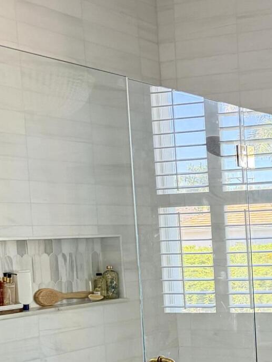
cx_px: 387
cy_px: 283
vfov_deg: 27.3
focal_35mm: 70
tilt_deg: -4.2
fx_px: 734
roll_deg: +2.1
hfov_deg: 18.9
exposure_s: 1/37
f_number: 1.78
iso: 1000
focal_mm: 6.76
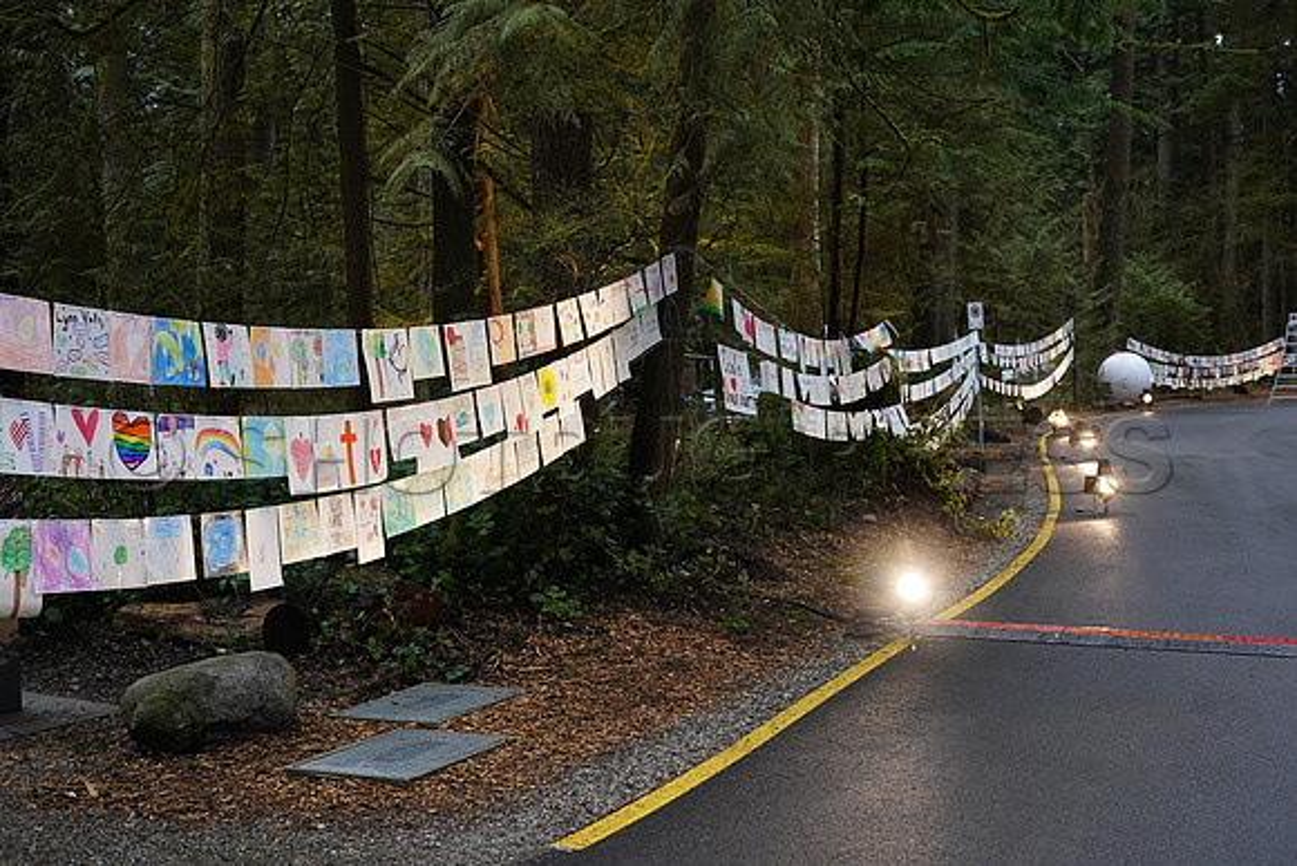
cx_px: 648
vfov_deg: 27.0
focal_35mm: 50
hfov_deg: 39.6
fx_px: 1802
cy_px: 433
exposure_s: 1/320
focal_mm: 50
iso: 1600
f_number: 4.5
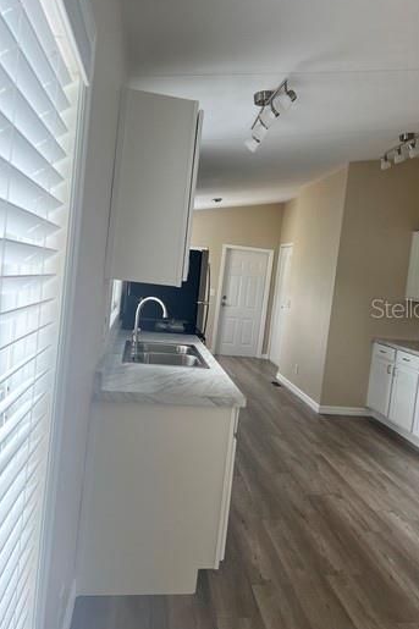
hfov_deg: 46.2
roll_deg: -6.5
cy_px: 308
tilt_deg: -4.3
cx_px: 242
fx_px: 489
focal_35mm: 28
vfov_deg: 65.5
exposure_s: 1/121
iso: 64
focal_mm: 5.7
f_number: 1.5
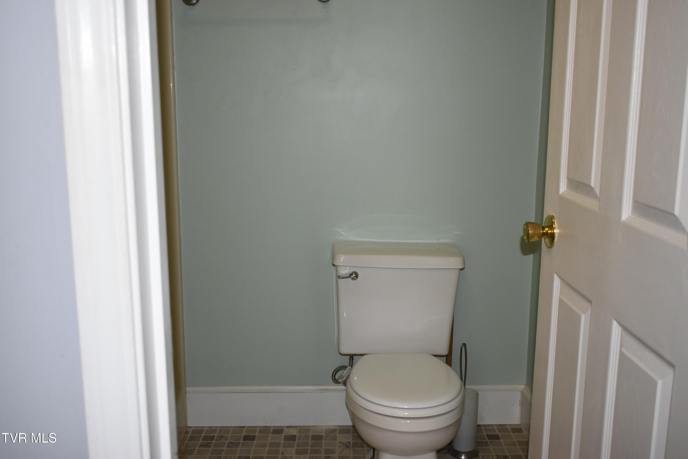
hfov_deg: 53.1
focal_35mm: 36
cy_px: 230
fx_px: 688
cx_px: 344
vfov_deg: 36.9
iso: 800
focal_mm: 24
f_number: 3.8
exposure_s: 1/200
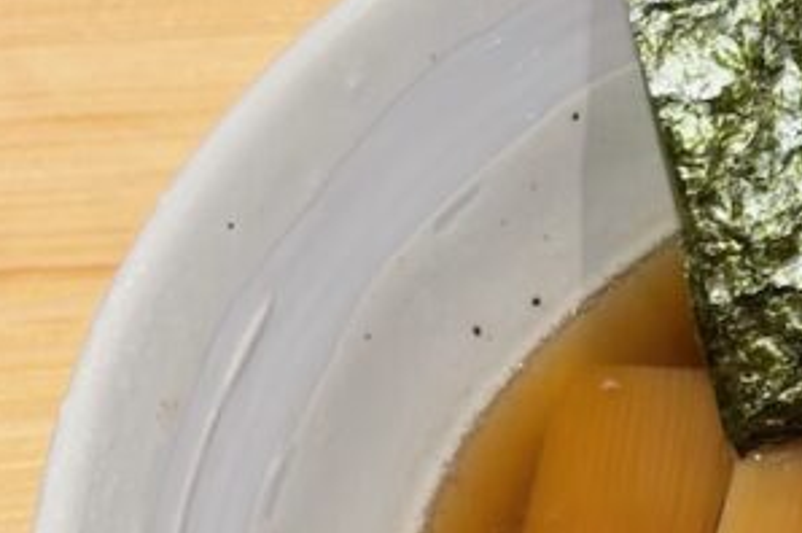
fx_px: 4139
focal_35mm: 186
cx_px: 1190
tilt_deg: -56.5
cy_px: 665
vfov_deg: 7.3
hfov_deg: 10.7
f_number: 1.6
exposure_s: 1/50
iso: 100
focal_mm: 5.96
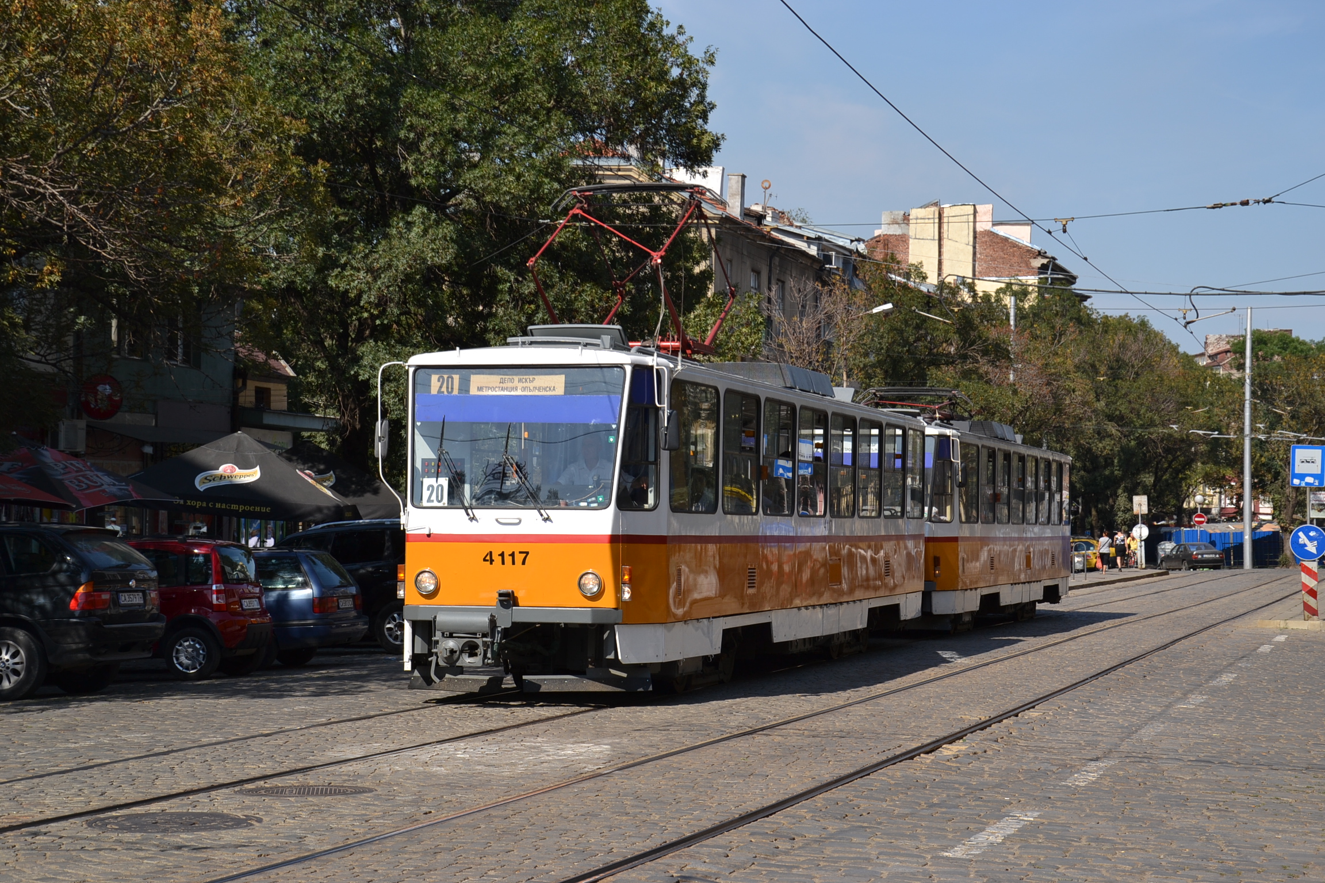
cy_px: 442
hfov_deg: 27.0
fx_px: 2760
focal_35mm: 75
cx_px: 662
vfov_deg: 18.2
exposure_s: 1/250
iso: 100
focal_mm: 50
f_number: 8
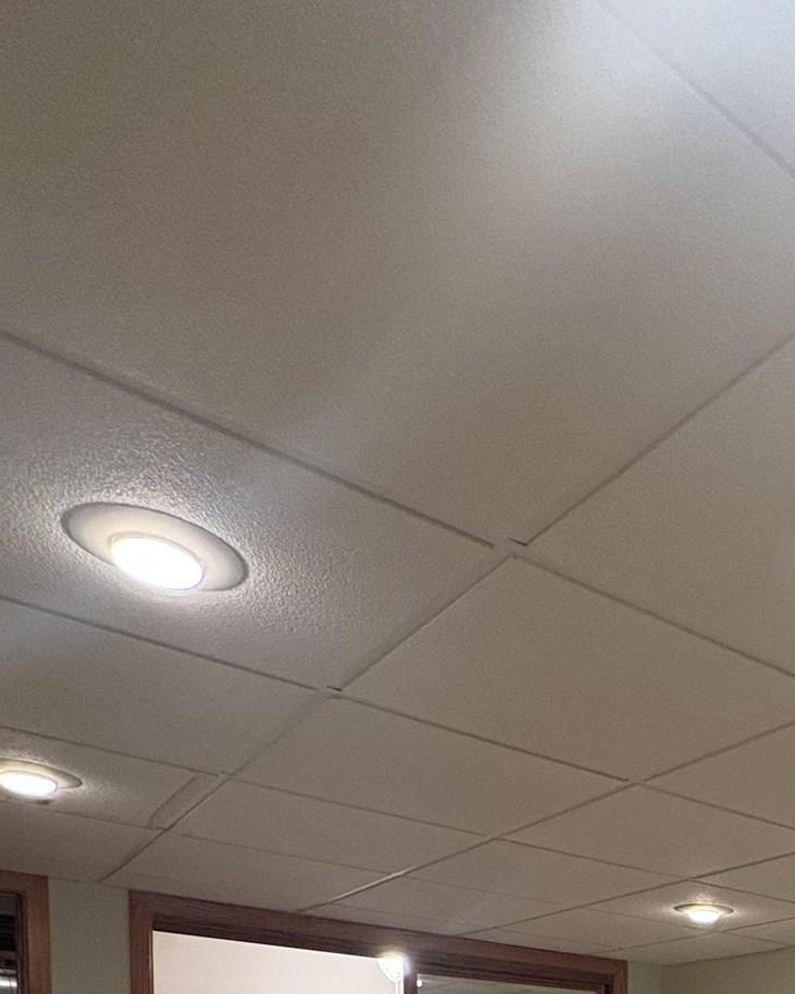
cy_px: 1199
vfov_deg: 38.1
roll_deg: -2.0
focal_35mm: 35
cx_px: 774
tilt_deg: -5.1
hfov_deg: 38.1
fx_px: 1029
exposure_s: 1/60
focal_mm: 2.22
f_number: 2.2
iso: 400
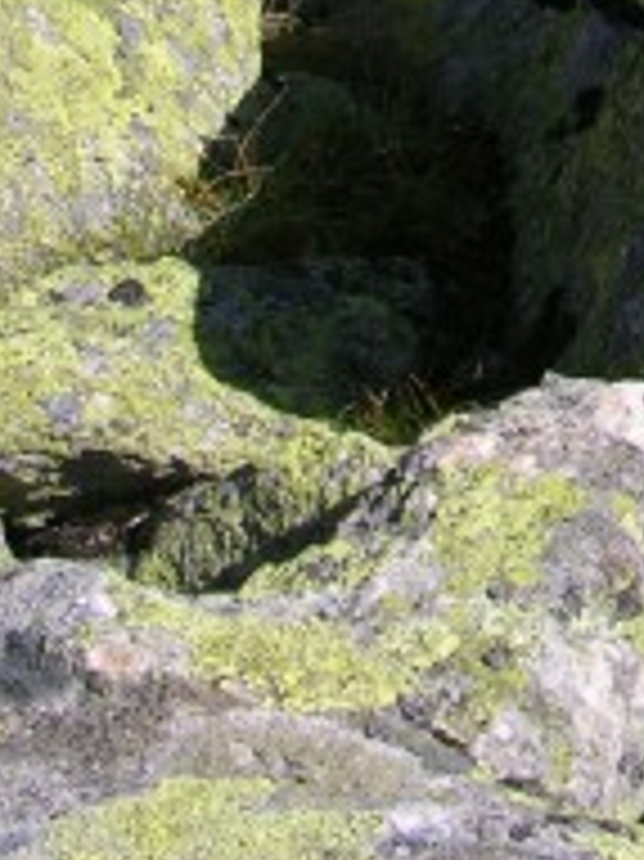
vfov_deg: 12.7
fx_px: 3501
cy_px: -716
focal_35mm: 141
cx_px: 887
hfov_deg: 10.2
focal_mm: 8.9
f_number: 6.3
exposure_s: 1/228
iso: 50
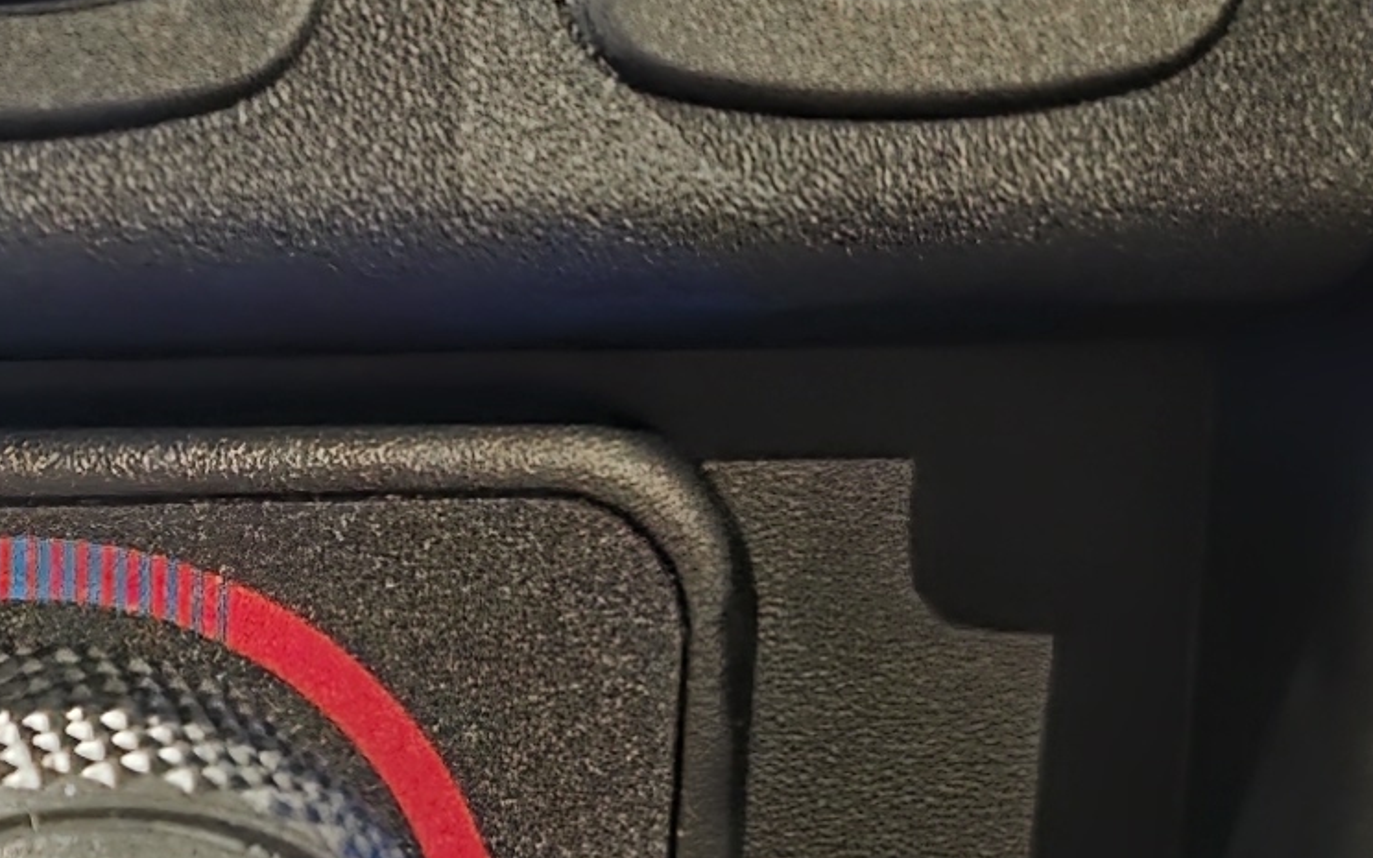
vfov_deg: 9.9
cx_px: -895
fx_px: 4902
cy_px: 989
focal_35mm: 131
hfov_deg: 14.5
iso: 3200
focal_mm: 6.3
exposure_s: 1/15.4
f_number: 1.7
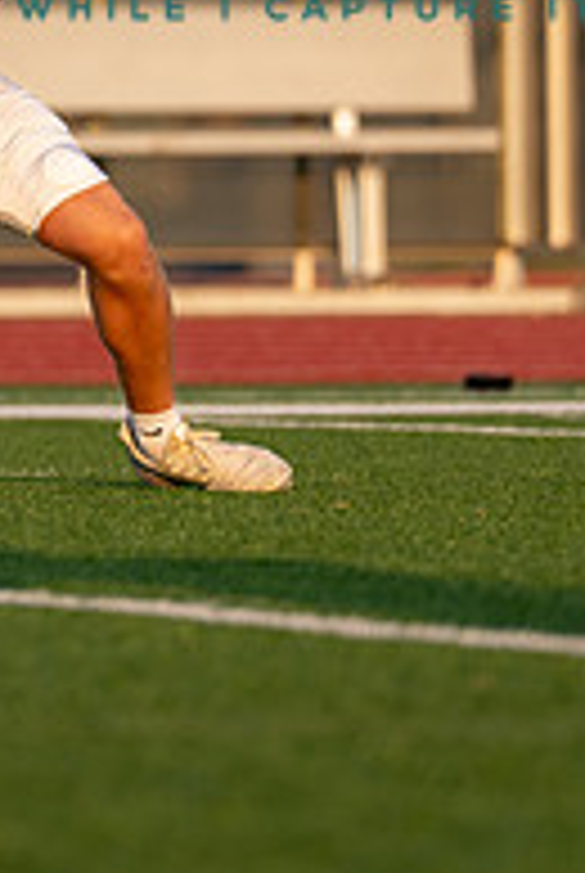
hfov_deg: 1.6
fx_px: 21202
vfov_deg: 2.4
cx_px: -193
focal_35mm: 873
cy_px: -86
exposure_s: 1/1250
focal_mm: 200
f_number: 2.8
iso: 160
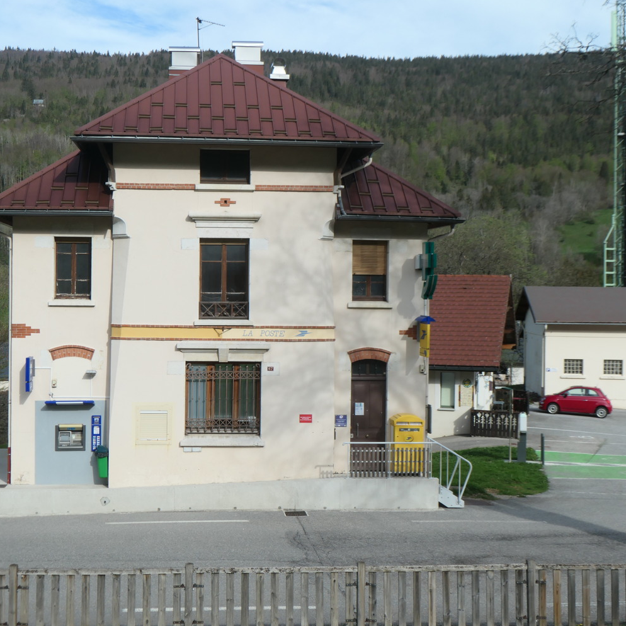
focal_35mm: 50
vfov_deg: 34.0
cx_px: 241
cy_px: 313
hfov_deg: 33.9
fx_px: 1023
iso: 200
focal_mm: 14.4
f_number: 4.5
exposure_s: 1/1000
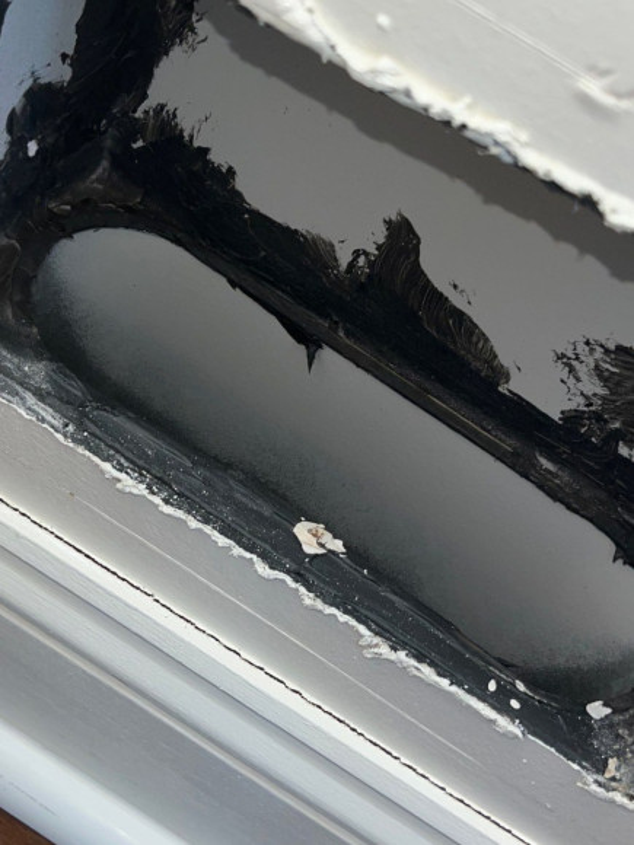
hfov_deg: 48.2
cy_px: 422
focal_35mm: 29
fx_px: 708
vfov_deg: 61.7
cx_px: 317
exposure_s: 1/120
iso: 32
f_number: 2.2
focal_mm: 4.2
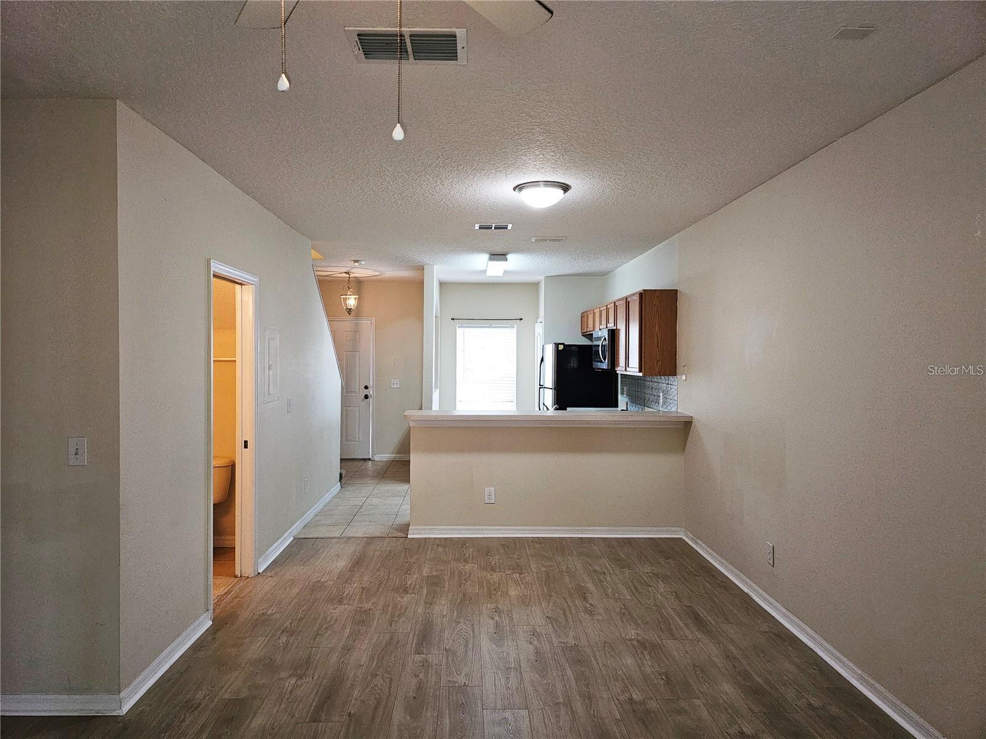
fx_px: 655
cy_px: 370
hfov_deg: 73.9
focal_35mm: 23
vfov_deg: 58.9
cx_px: 493
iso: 100
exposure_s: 1/40
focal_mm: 6.3
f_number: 1.7
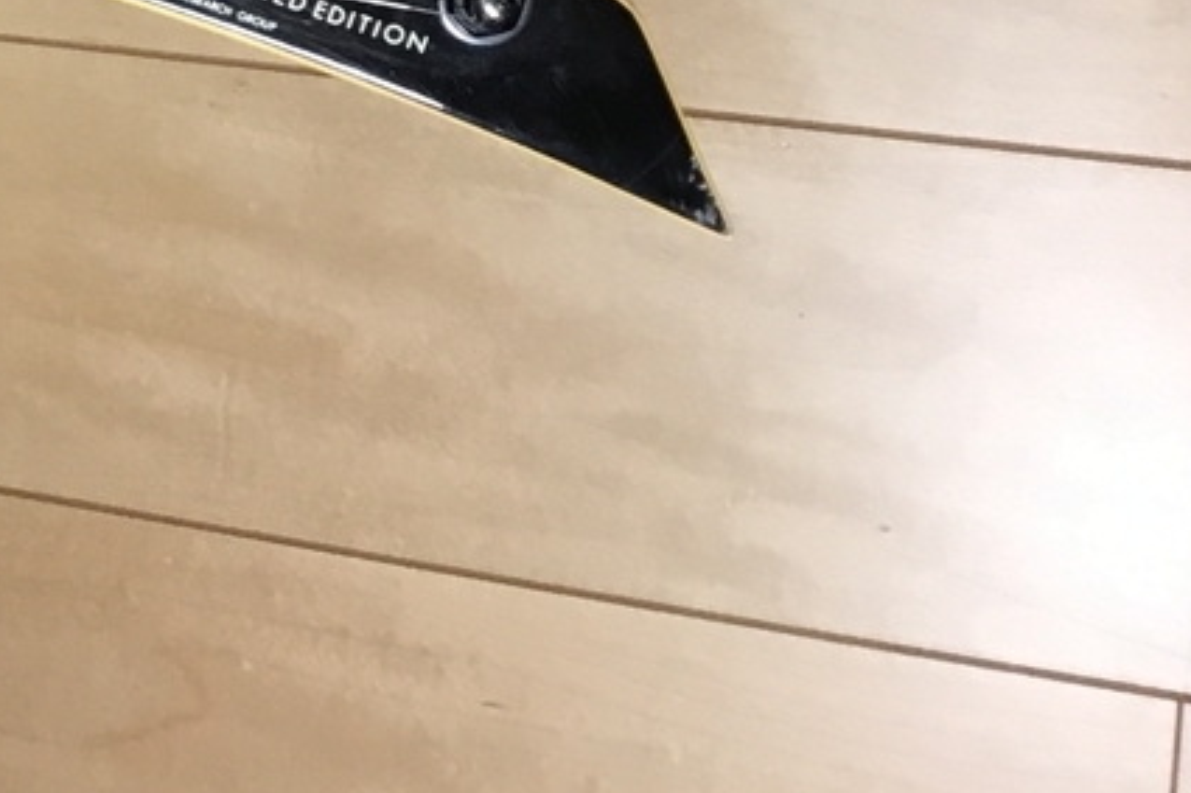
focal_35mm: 91
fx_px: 3009
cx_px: -465
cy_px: -205
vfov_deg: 14.5
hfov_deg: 20.0
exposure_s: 1/33
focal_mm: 3.3
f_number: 2.4
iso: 80
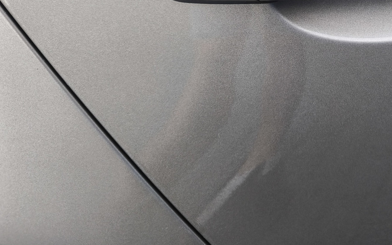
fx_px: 481
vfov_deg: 26.7
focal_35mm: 45
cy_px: -11
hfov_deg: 41.9
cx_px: 327
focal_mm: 6.92
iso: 50
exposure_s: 1/111
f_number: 1.9
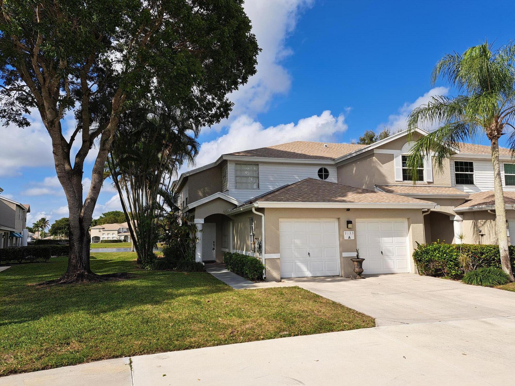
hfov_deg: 71.6
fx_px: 357
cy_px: 193
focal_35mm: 24
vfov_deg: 56.8
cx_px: 258
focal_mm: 5.23
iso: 50
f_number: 1.8
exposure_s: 1/1453
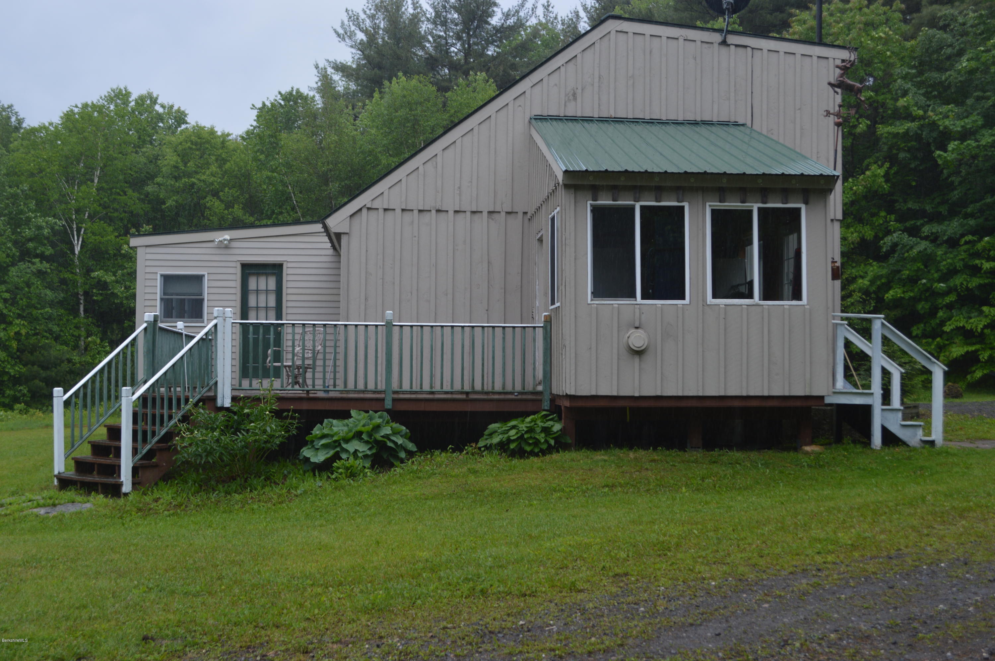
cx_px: 498
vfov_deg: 31.8
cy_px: 330
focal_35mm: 42
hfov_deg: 46.4
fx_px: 1160
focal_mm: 28
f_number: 5.6
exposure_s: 1/125
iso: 100
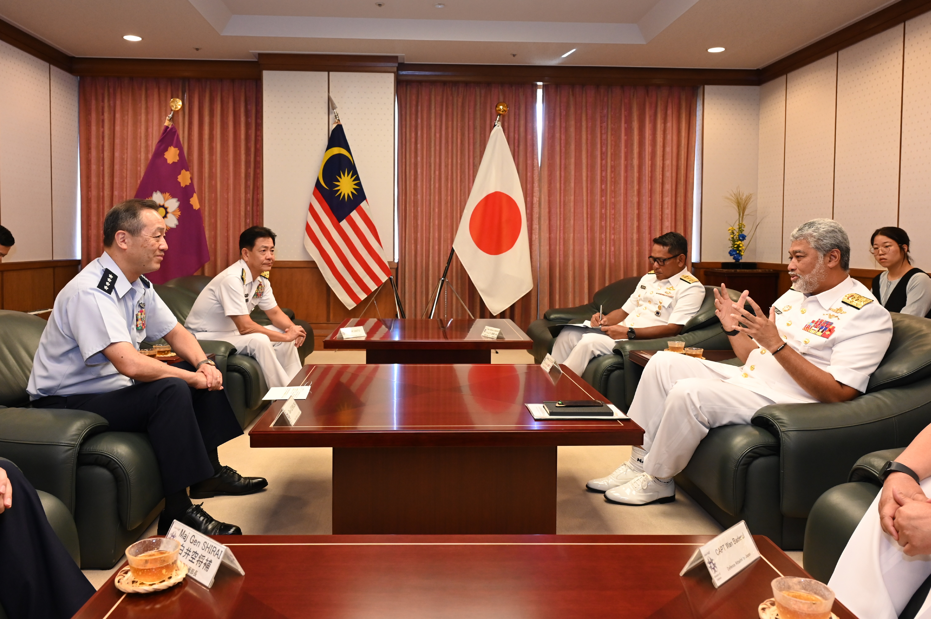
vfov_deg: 53.1
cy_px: 310
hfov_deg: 73.8
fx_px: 620
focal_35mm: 24
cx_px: 466
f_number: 5.6
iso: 2000
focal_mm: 24
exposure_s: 1/125
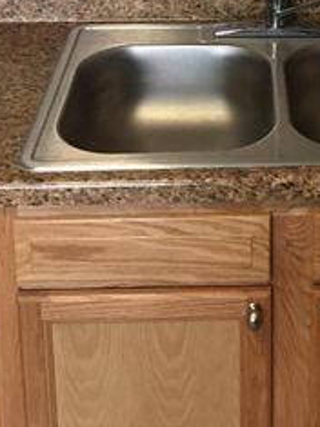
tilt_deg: -14.5
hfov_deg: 18.4
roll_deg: -0.5
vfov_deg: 22.2
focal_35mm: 79
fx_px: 975
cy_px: -125
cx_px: 269
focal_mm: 4.15
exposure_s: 1/15
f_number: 2.2
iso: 50
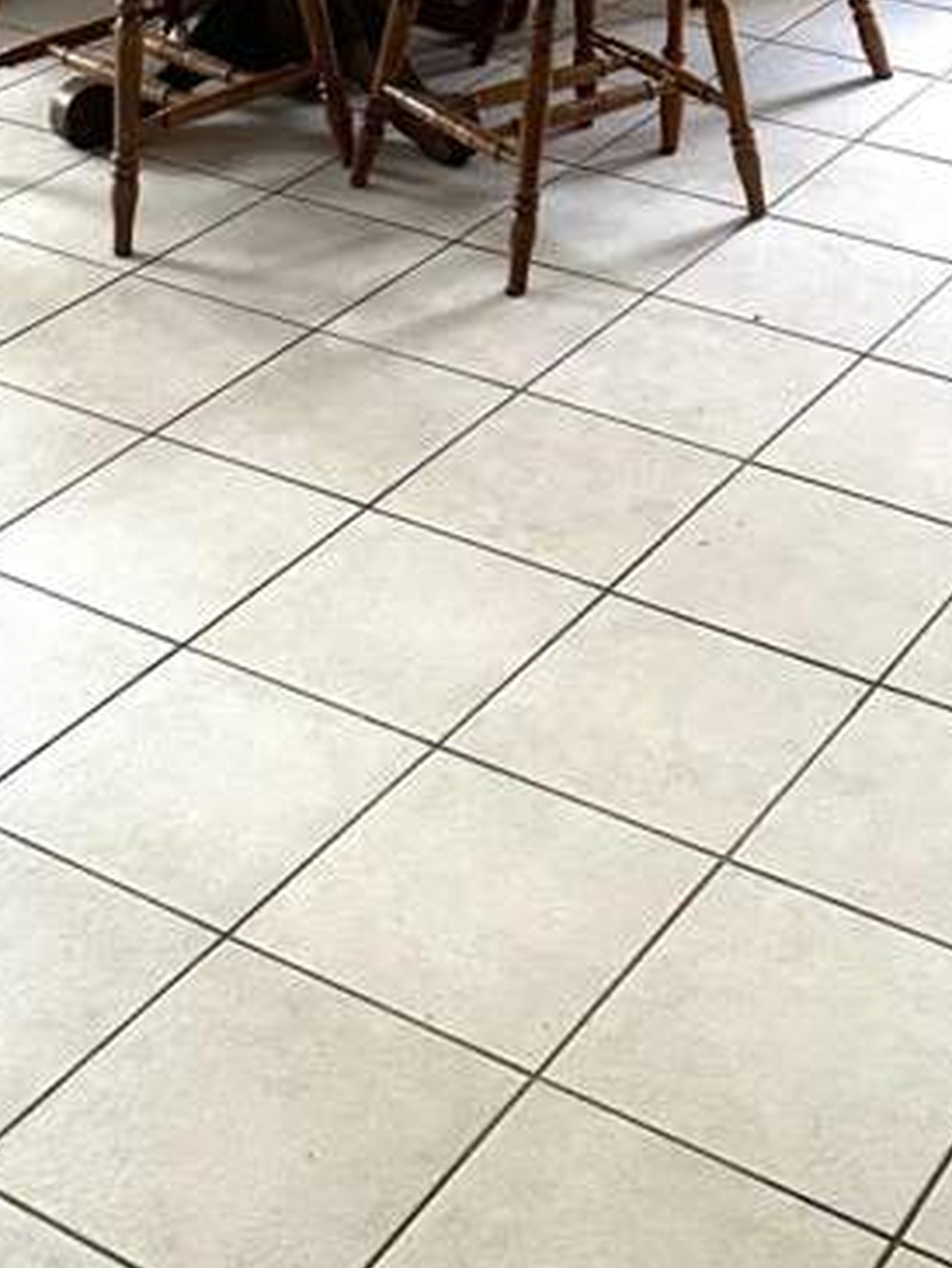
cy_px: -410
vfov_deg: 24.1
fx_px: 2565
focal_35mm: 70
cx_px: 643
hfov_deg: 20.9
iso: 250
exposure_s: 1/120
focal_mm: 6.86
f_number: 1.78
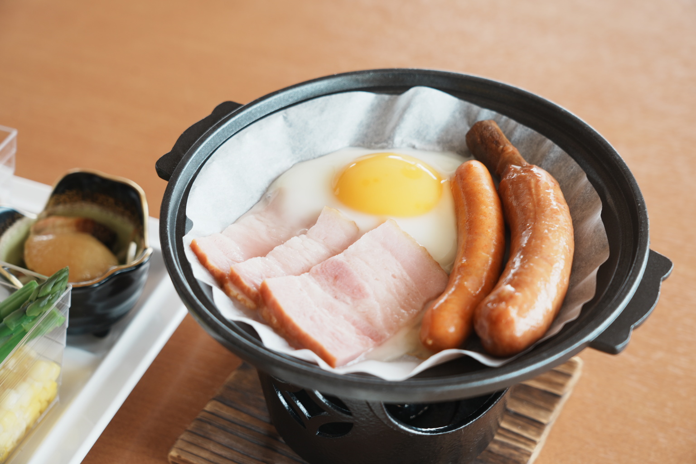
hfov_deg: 27.7
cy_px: 232
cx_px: 348
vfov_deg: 18.7
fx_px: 1411
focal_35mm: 73
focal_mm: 73
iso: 100
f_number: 5.6
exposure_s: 1/13
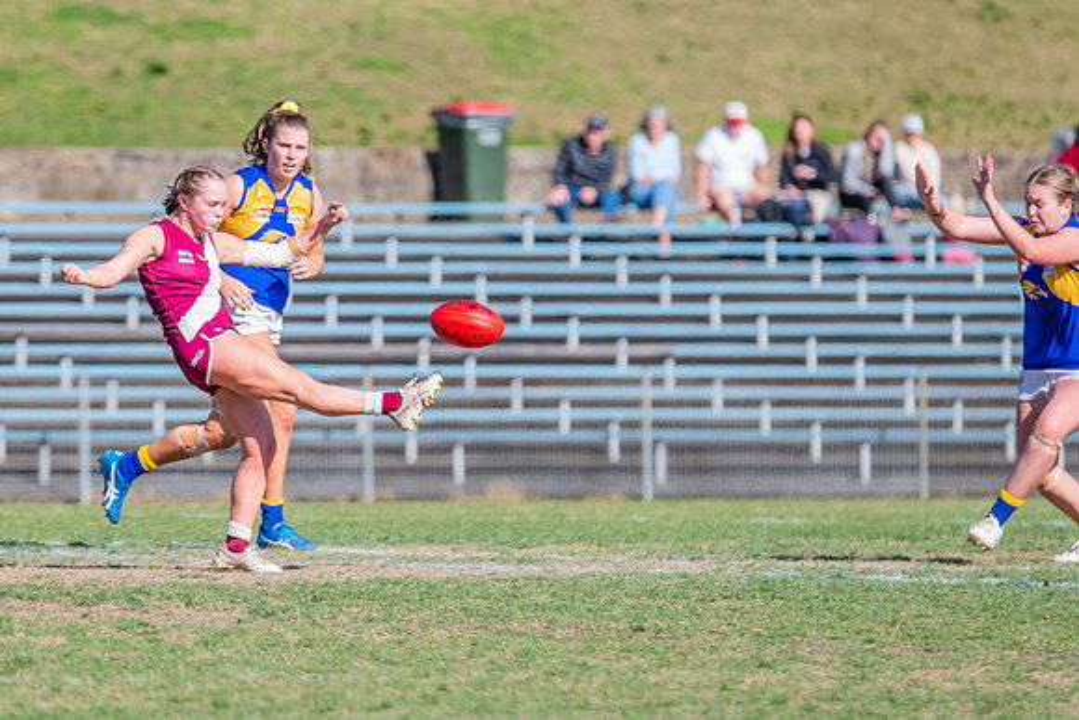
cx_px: 423
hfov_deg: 3.7
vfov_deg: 2.5
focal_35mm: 559
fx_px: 16755
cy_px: 283
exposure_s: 1/1600
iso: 800
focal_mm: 460
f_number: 9
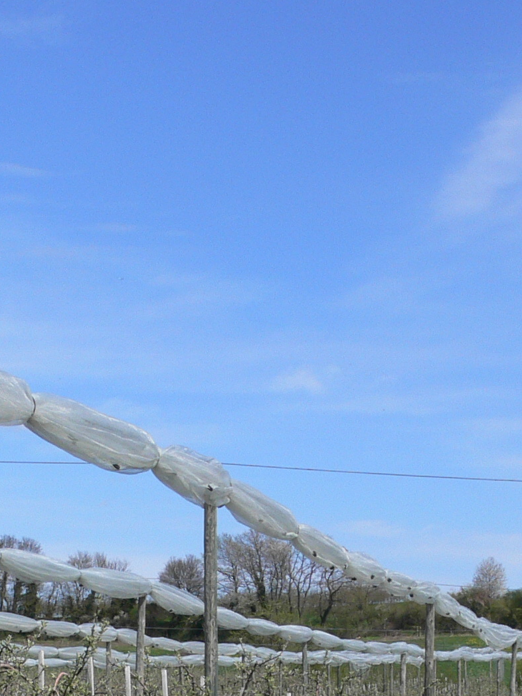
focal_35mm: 109
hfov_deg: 13.5
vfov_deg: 17.4
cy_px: 772
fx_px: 2192
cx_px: 110
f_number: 5.6
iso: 80
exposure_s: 1/400
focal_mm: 7.4
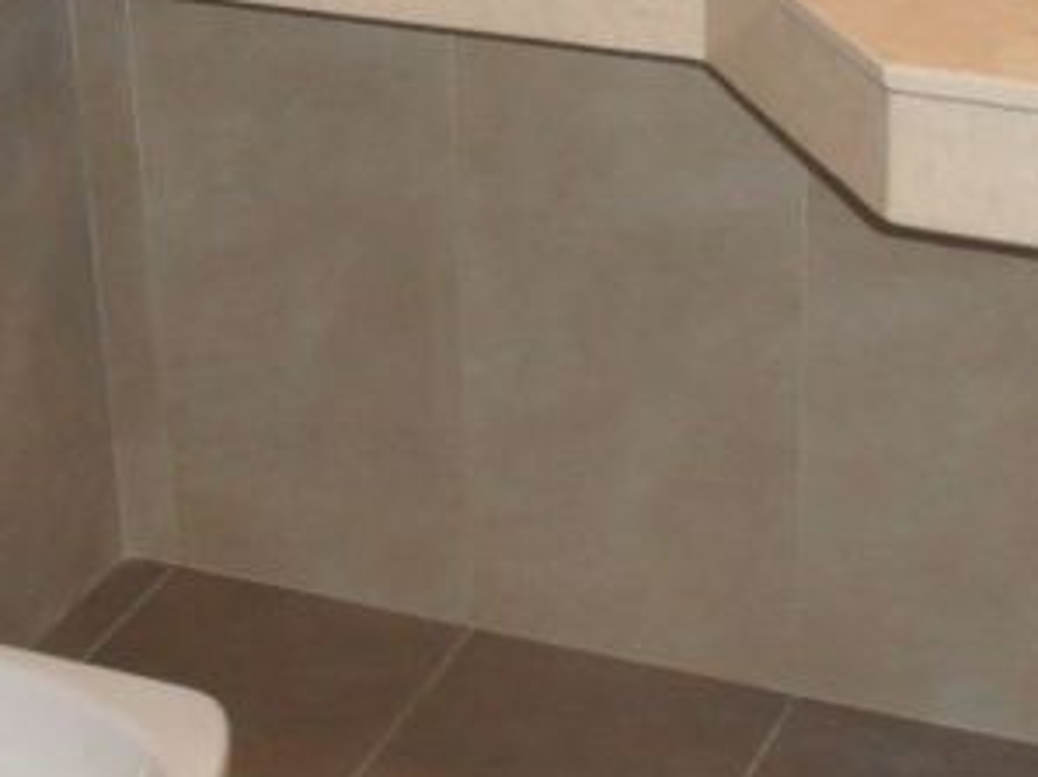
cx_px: 557
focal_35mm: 94
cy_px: 185
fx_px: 2816
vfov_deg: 15.6
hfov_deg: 20.9
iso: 200
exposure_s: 1/45
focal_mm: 6.3
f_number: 3.2
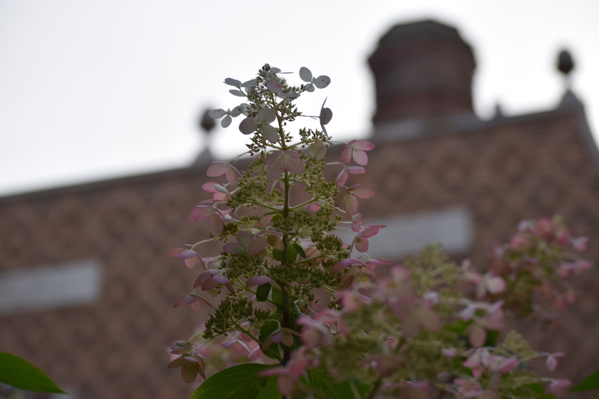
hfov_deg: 24.6
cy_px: 200
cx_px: 300
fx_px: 1372
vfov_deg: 16.5
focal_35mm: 82
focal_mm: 55
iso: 400
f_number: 5.6
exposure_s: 1/125
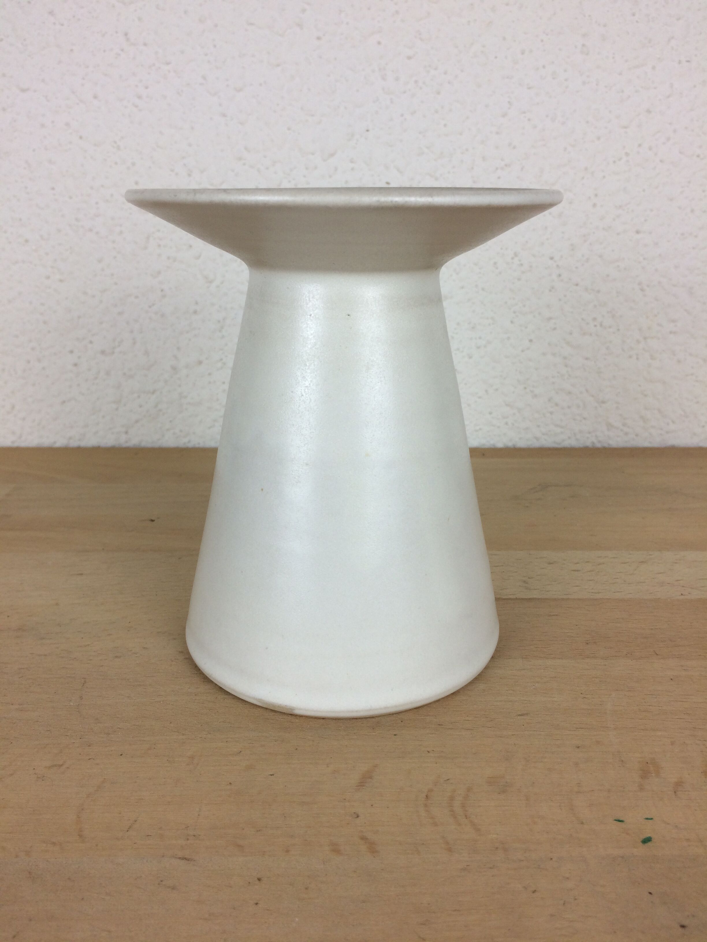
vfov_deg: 61.7
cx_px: 354
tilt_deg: -20.4
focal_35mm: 29
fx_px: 790
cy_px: 471
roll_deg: +0.7
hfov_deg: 48.2
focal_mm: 4.15
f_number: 2.2
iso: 40
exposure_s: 1/100
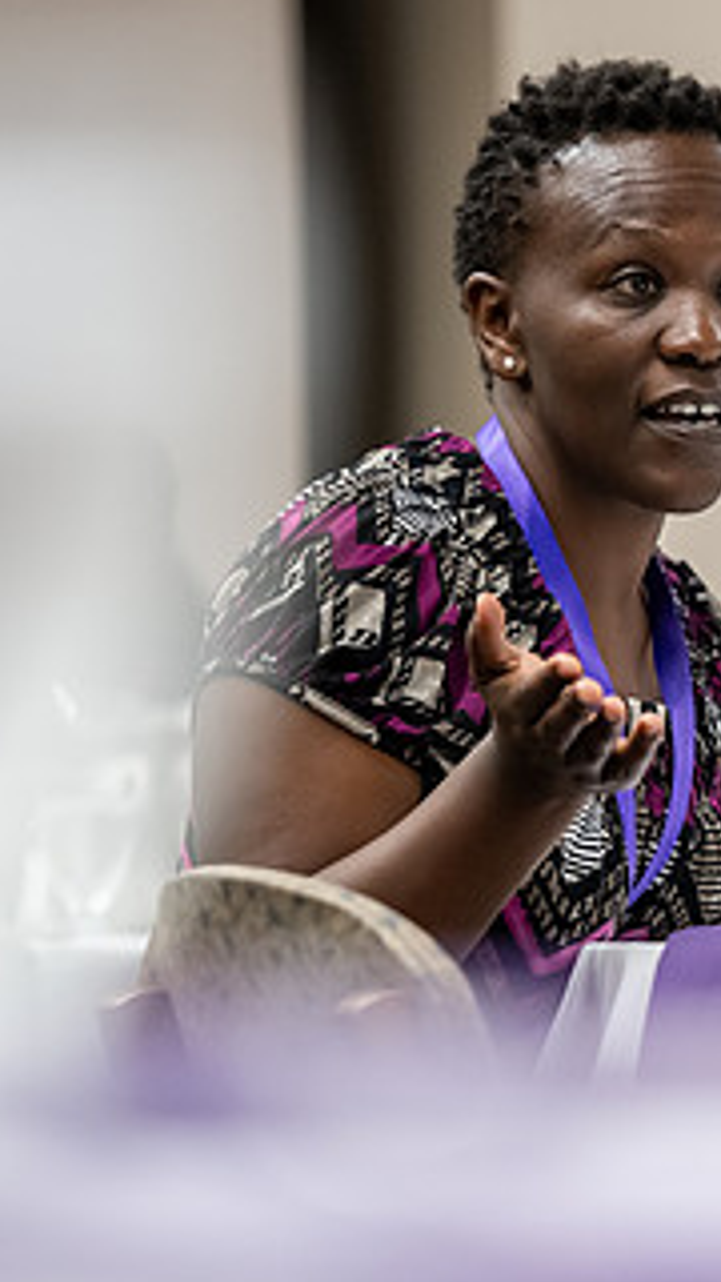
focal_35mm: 256
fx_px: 8701
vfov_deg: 8.4
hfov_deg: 4.7
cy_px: 571
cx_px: 829
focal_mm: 135
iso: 2000
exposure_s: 1/200
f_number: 2.8
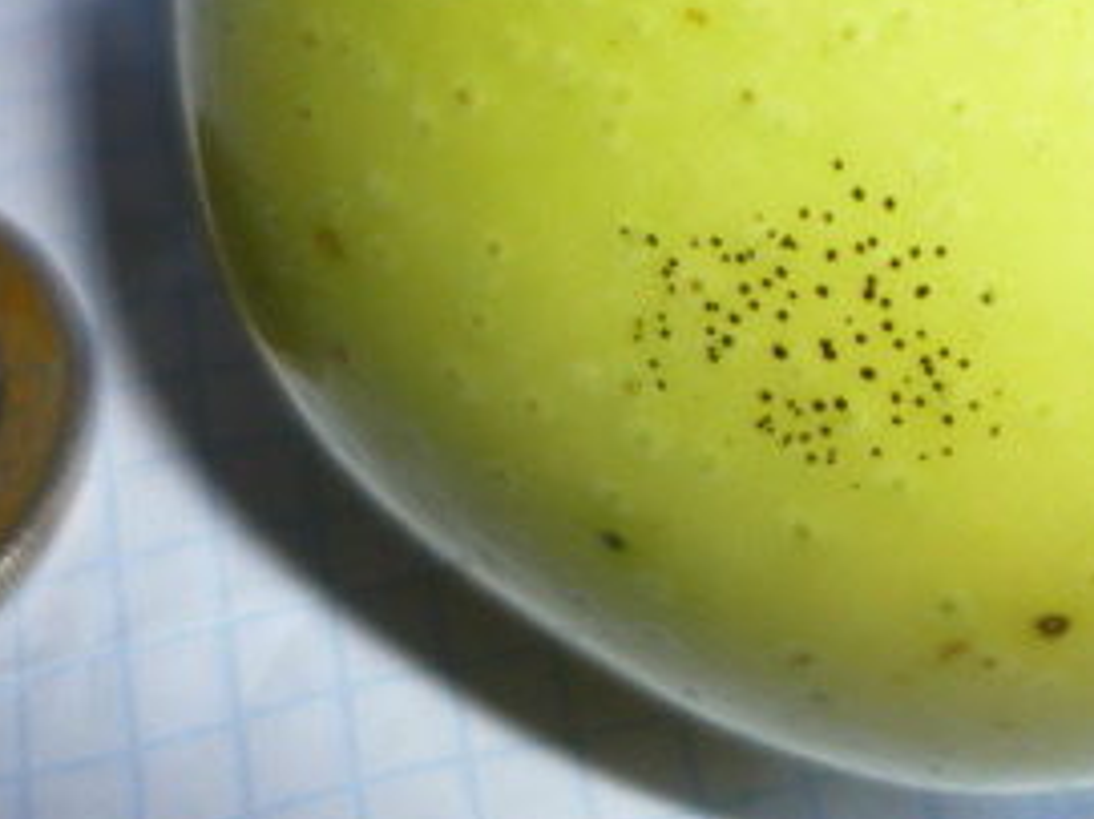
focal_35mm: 78
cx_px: 892
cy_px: -121
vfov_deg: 18.1
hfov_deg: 24.6
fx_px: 2464
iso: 100
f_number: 2.8
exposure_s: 1/30
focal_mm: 5.5
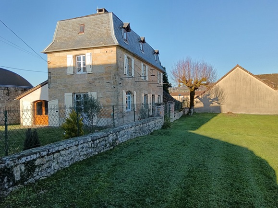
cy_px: 104
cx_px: 139
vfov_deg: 51.3
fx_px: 217
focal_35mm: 27
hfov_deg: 65.3
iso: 100
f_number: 1.9
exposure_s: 1/446
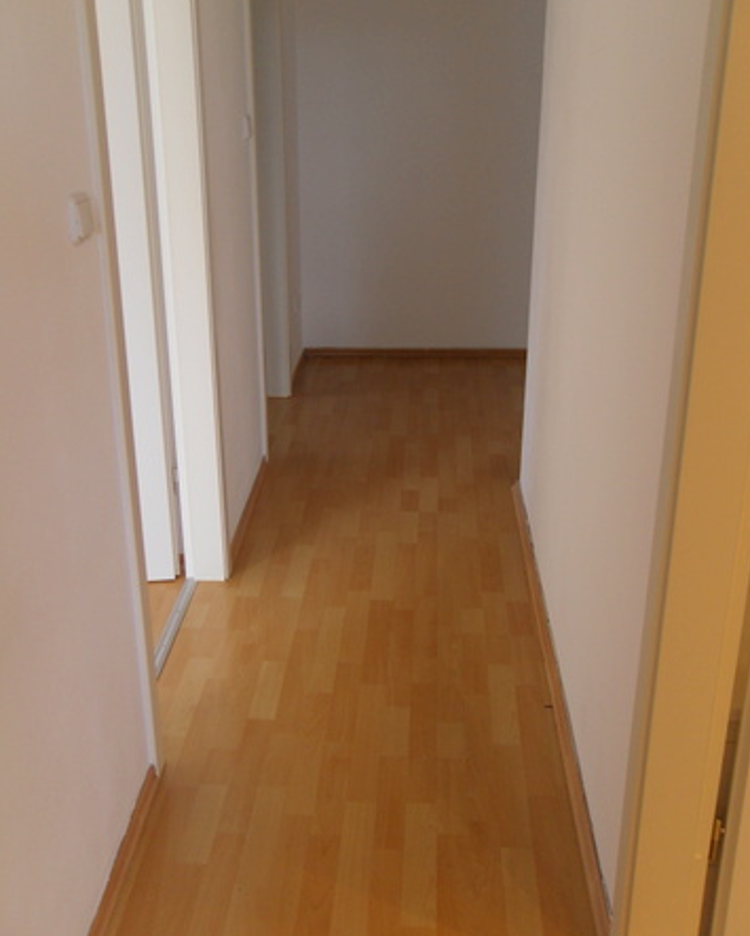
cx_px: 378
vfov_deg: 49.0
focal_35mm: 37
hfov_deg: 40.2
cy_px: 442
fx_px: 1026
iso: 100
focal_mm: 6.3
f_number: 3.5
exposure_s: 1/45
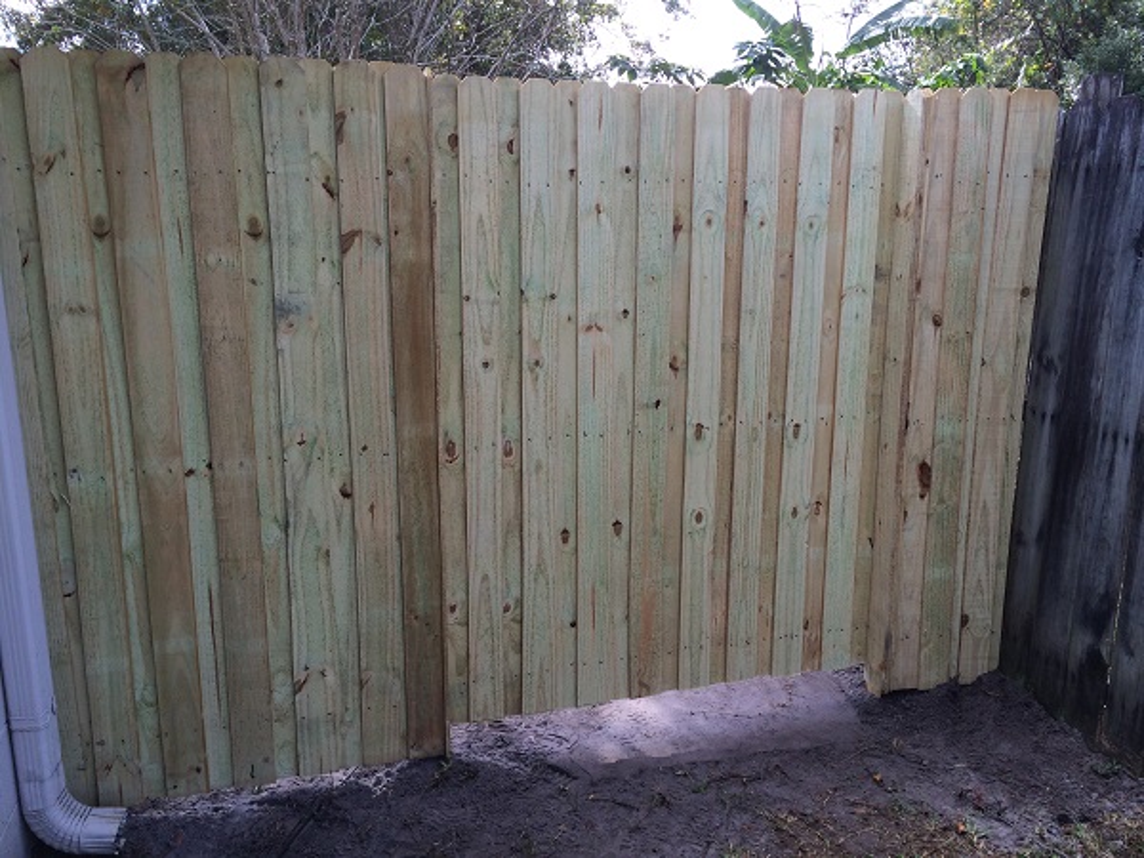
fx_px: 991
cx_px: 572
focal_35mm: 30
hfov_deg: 60.0
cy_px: 429
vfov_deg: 46.8
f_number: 2.2
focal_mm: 4.12
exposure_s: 1/398
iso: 32
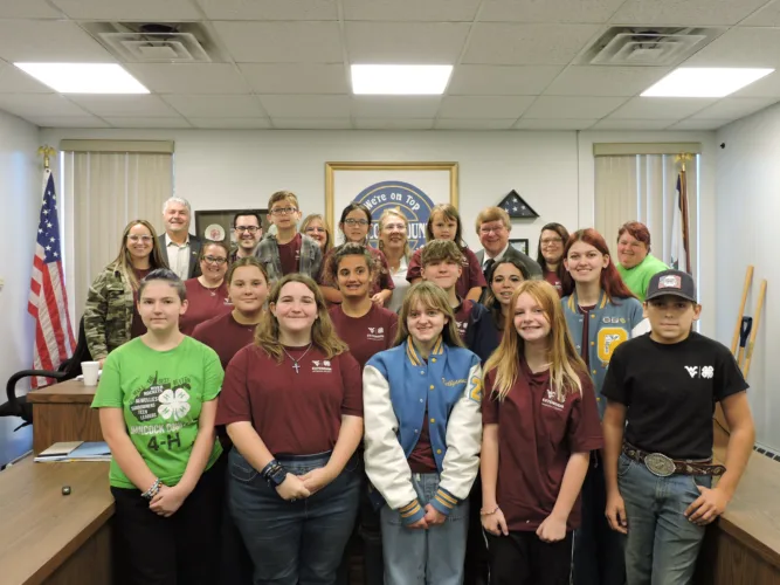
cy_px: 292
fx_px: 676
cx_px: 390
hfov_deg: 60.0
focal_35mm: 30
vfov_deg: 46.8
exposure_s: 1/30
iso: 220
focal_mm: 5.4
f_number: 3.1
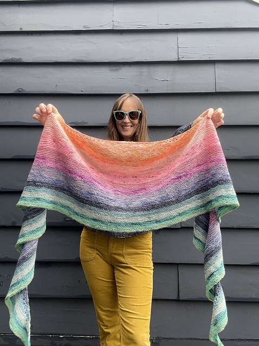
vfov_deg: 60.0
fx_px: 300
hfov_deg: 46.7
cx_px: 130
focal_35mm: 30
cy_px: 173
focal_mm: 2.69
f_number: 1.9
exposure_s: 1/121
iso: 32
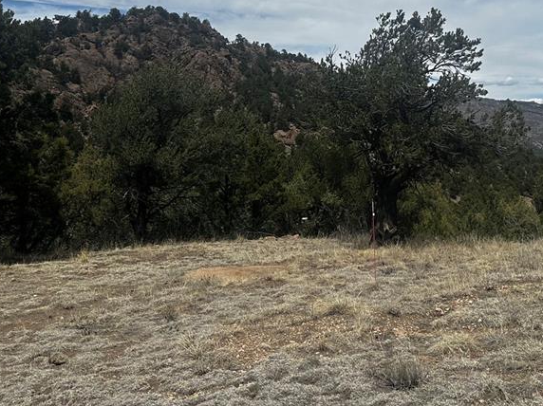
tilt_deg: +4.9
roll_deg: +1.0
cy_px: 88
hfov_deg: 43.8
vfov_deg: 32.7
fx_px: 674
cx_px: 305
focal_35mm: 43
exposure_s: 1/8929
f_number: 1.78
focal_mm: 6.86
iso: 80
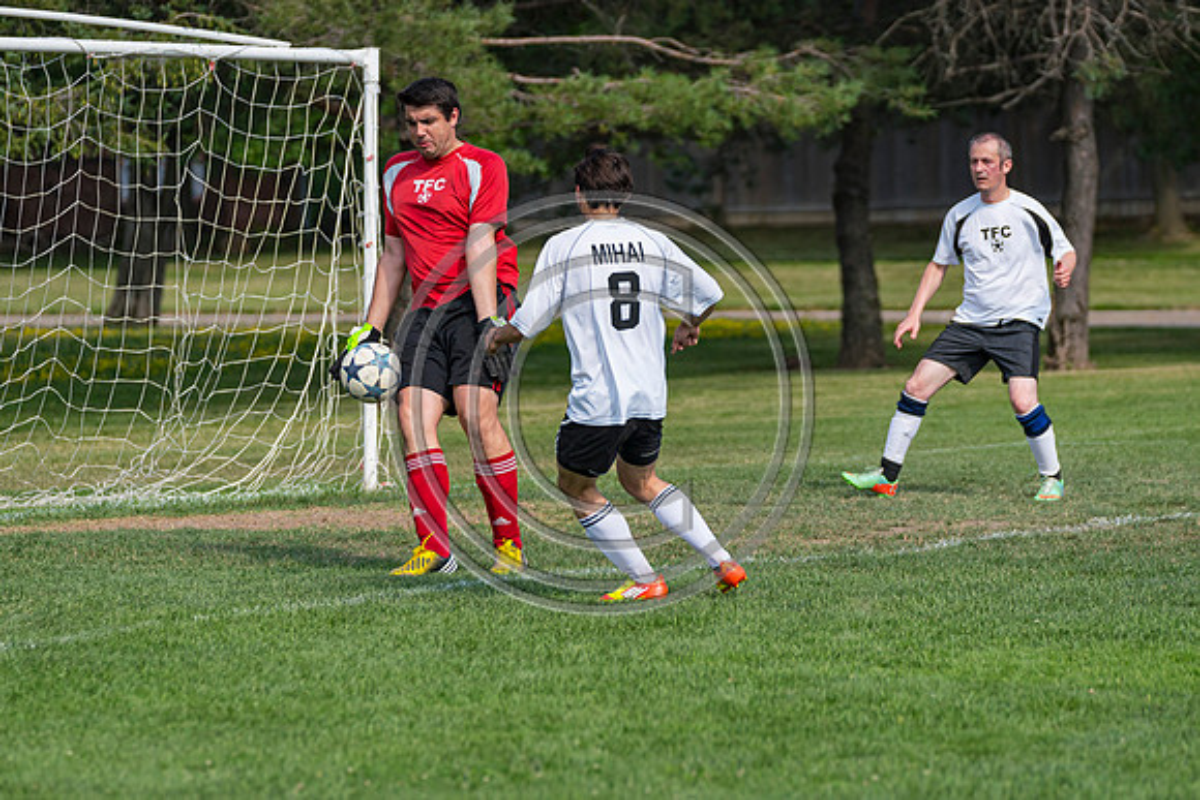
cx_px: 600
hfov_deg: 8.8
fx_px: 7801
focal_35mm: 234
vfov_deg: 5.9
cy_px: 400
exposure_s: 1/4000
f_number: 3.2
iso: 400
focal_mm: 156
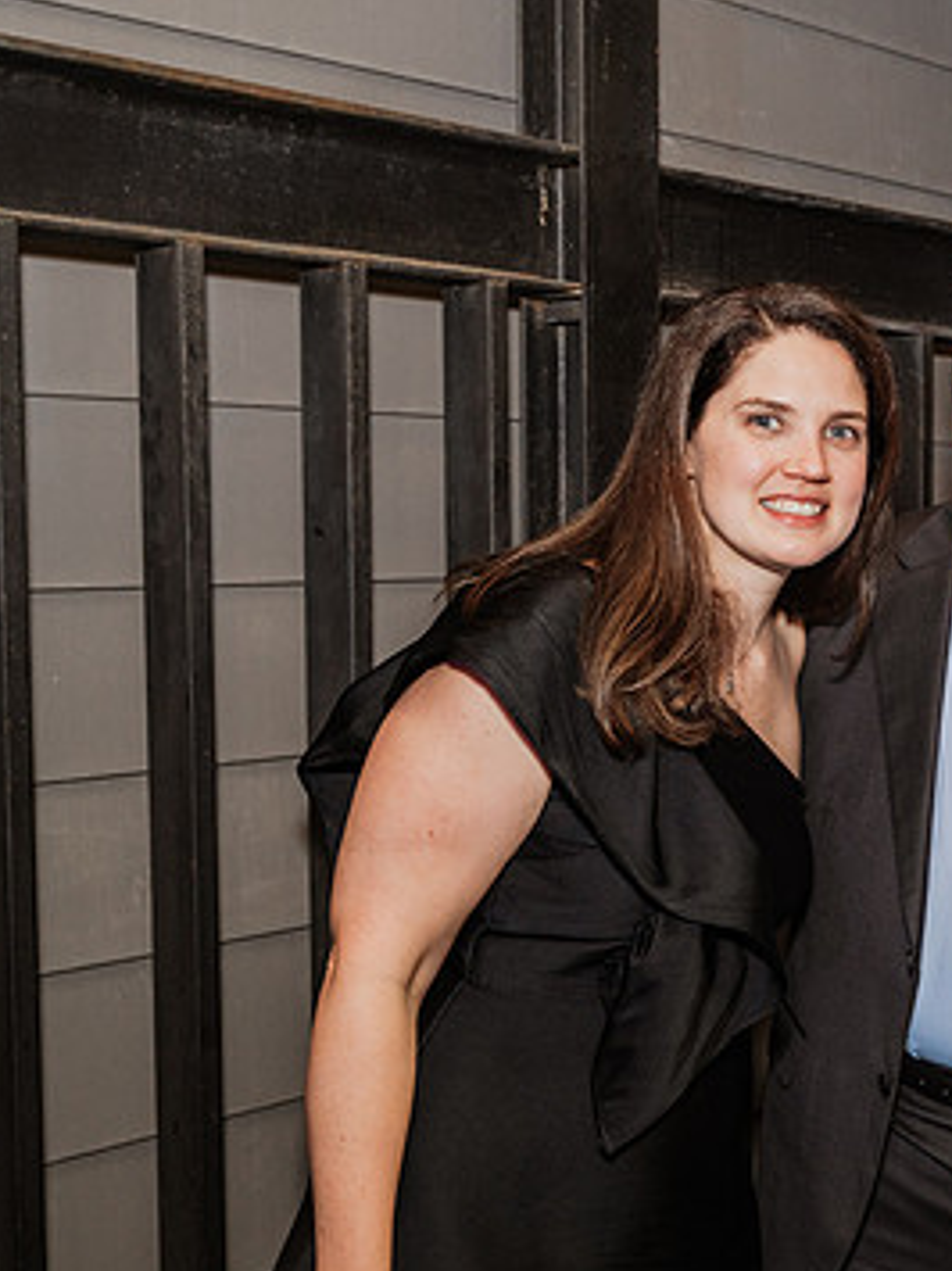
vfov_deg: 35.6
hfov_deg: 25.4
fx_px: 1981
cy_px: 657
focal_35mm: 54
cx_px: 993
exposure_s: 1/60
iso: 1000
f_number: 6.3
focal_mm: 32
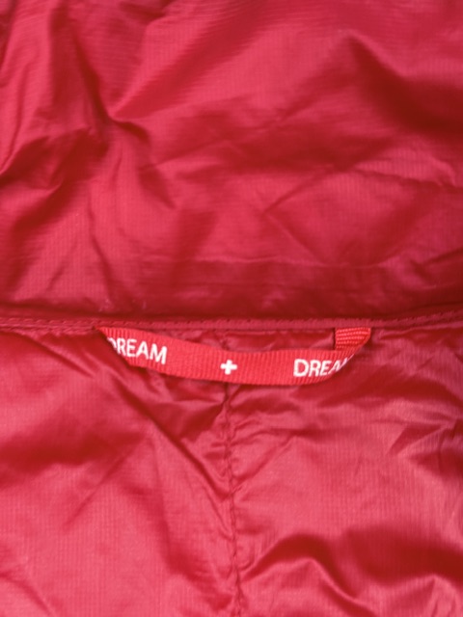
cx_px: 232
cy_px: 308
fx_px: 856
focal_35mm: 48
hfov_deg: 30.3
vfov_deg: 39.7
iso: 50
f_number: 1.78
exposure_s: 1/50
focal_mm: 6.76
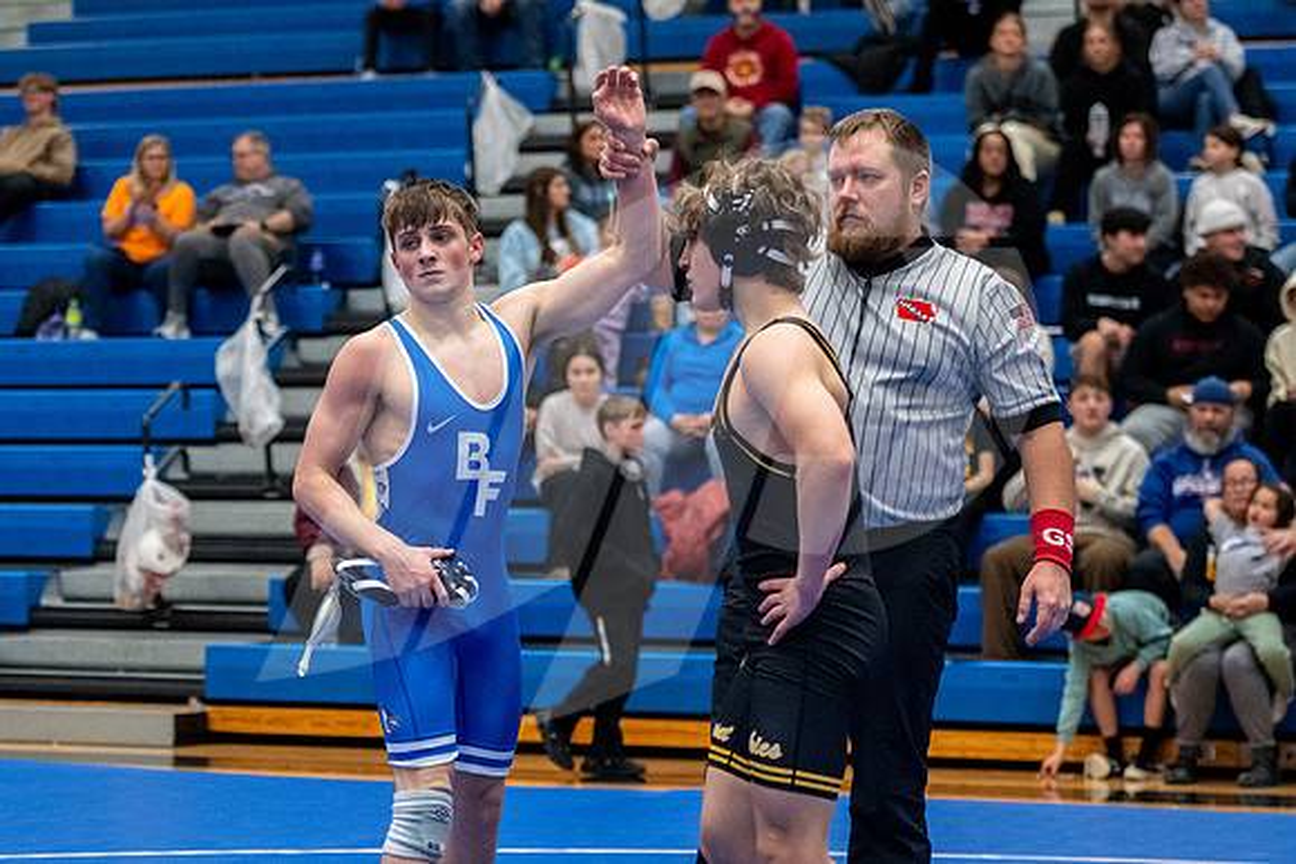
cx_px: 572
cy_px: 439
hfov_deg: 18.5
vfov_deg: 12.4
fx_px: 3985
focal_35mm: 111
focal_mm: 70
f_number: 2.8
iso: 5000
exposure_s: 1/800
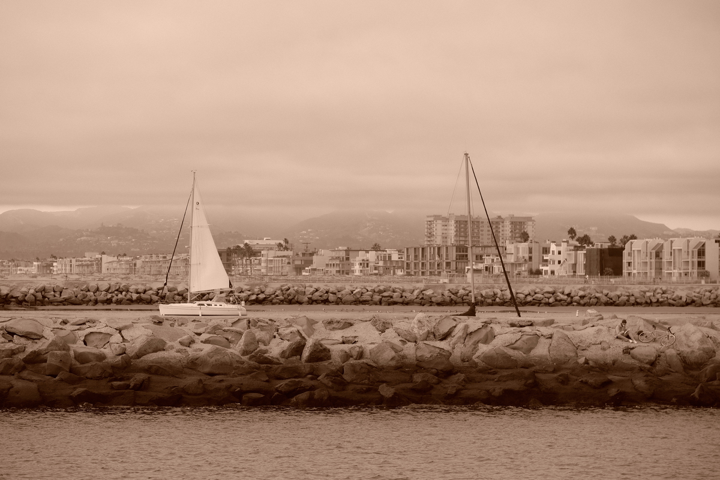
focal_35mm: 120
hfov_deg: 17.1
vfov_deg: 11.4
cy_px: 240
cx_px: 360
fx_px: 2400
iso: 400
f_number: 4.5
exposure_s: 1/210
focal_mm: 80
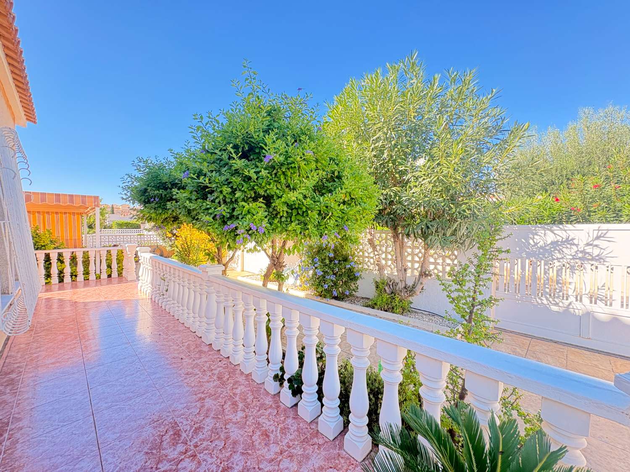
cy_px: 236
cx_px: 315
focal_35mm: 14
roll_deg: +0.6
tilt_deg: -0.5
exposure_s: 1/135
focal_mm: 2.22
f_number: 2.2
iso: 125
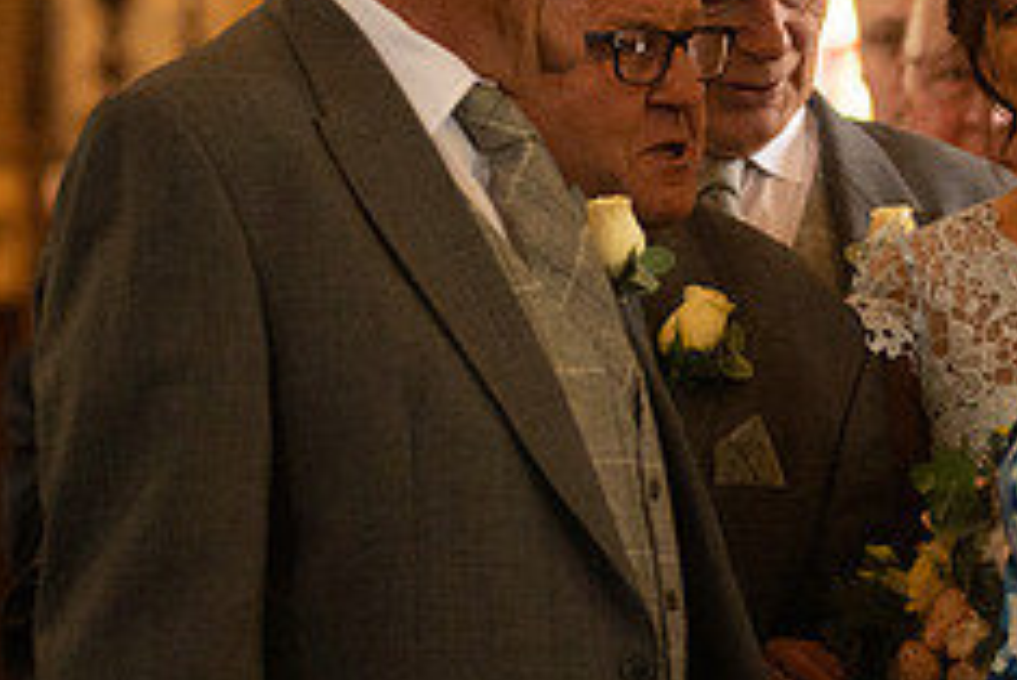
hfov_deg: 6.0
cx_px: 677
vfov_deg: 4.0
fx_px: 9752
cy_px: 420
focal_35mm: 345
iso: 5000
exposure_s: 1/400
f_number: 2.8
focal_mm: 120
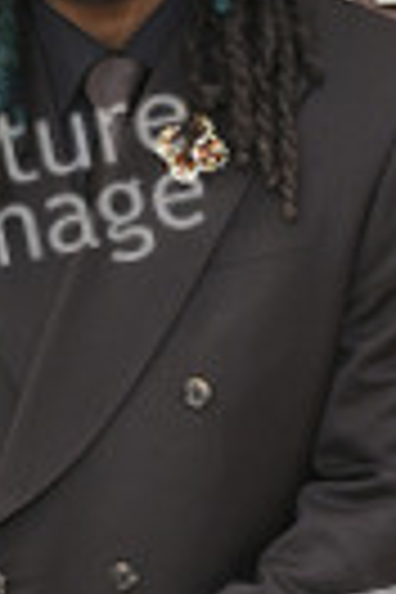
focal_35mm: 176
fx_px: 2904
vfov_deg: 11.7
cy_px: 428
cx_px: 104
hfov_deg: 7.8
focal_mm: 58
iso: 400
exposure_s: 1/320
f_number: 10
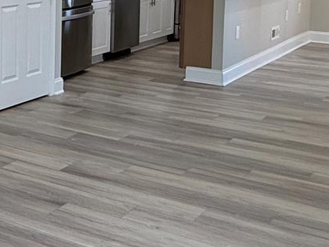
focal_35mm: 69
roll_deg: -0.2
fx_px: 656
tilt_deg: -7.4
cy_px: 28
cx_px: 35
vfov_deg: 20.9
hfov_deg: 27.2
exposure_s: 1/120
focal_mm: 2.22
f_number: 2.2
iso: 100
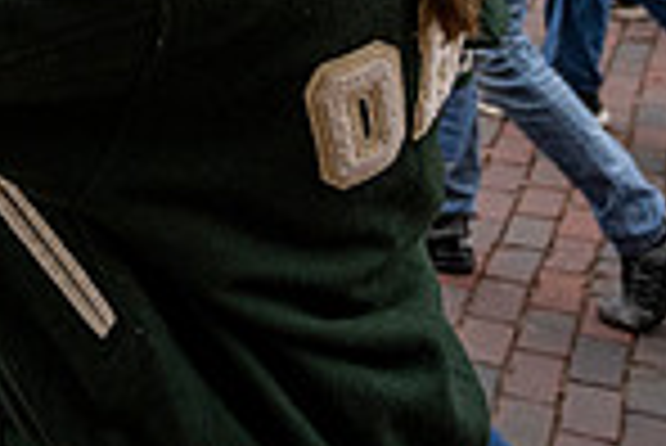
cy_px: -417
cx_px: -256
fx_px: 1741
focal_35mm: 94
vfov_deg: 12.9
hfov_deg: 19.5
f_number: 4
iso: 1000
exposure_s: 1/1600
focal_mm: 24
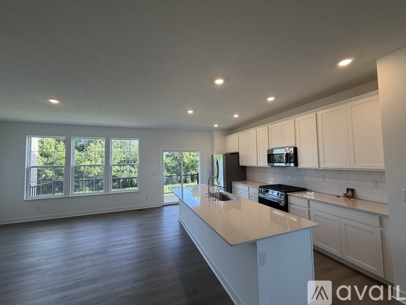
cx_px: 203
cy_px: 152
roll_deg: +2.2
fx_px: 164
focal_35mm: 14
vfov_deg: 85.7
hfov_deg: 102.1
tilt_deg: +4.1
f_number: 2.2
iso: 125
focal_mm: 2.22
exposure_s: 1/120
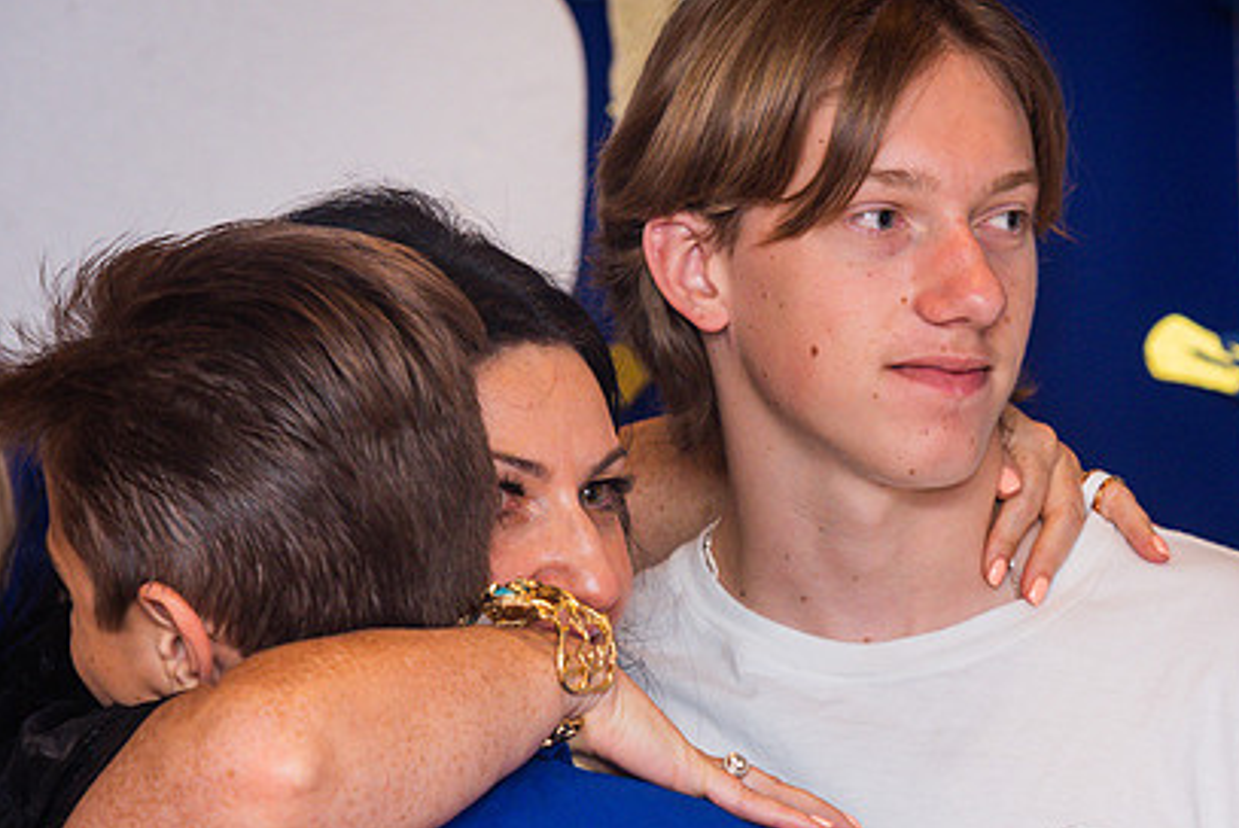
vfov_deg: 4.8
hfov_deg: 7.2
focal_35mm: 285
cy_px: 553
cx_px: 849
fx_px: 9815
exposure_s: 1/200
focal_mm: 200
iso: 2000
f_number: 8
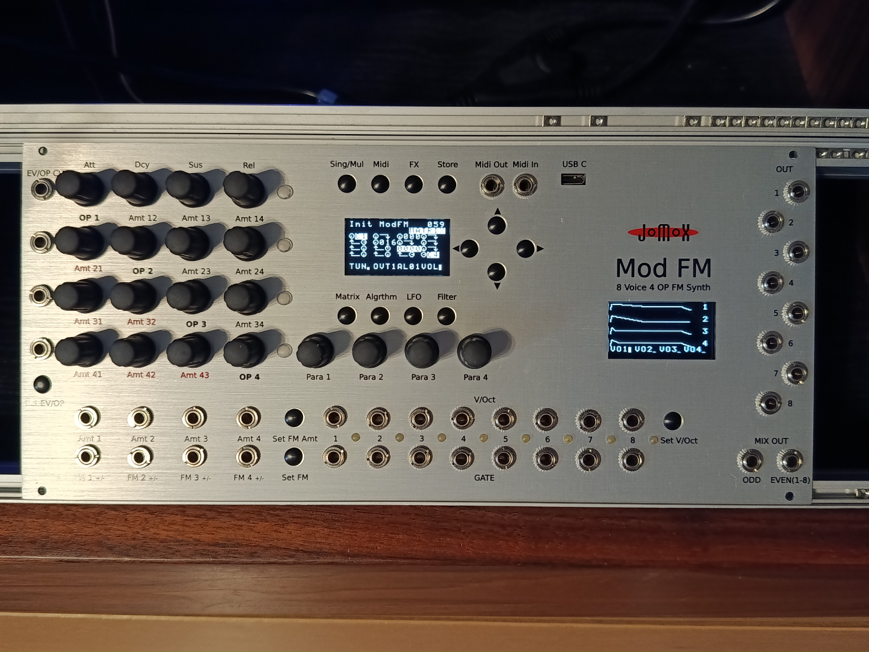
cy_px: 326
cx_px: 434
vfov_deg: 44.2
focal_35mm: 32
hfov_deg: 56.8
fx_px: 803
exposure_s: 1/50
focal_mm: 5.24
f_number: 1.7
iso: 1160
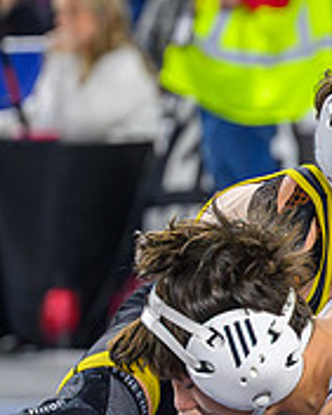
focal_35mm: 495
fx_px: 6075
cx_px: 617
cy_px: 367
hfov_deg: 3.1
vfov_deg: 3.9
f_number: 2.8
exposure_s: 1/800
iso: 2000
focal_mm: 88
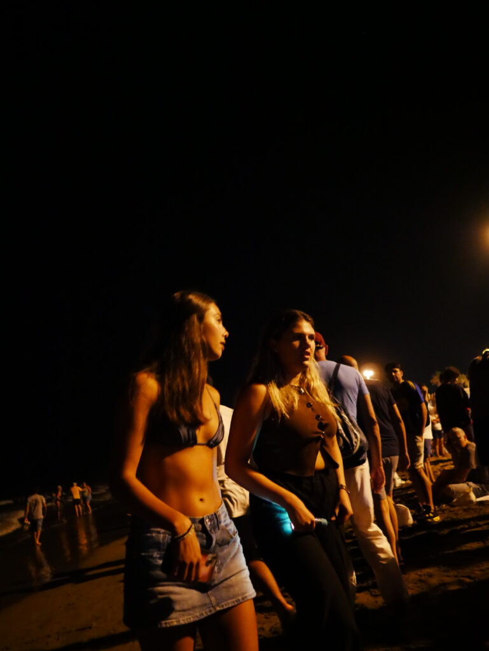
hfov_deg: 46.8
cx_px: 244
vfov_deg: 59.9
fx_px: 565
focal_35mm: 30
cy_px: 326
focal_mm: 15
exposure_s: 1/125
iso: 6400
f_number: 1.7
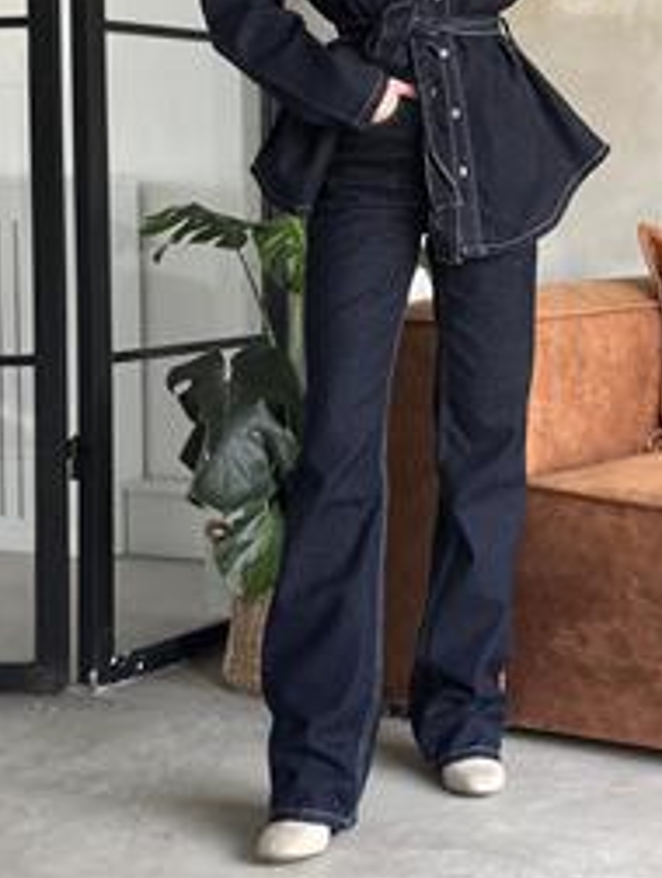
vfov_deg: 23.6
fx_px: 2058
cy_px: 143
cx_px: 415
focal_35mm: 81
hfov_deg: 18.2
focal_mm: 6.86
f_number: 1.78
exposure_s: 1/44
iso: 400
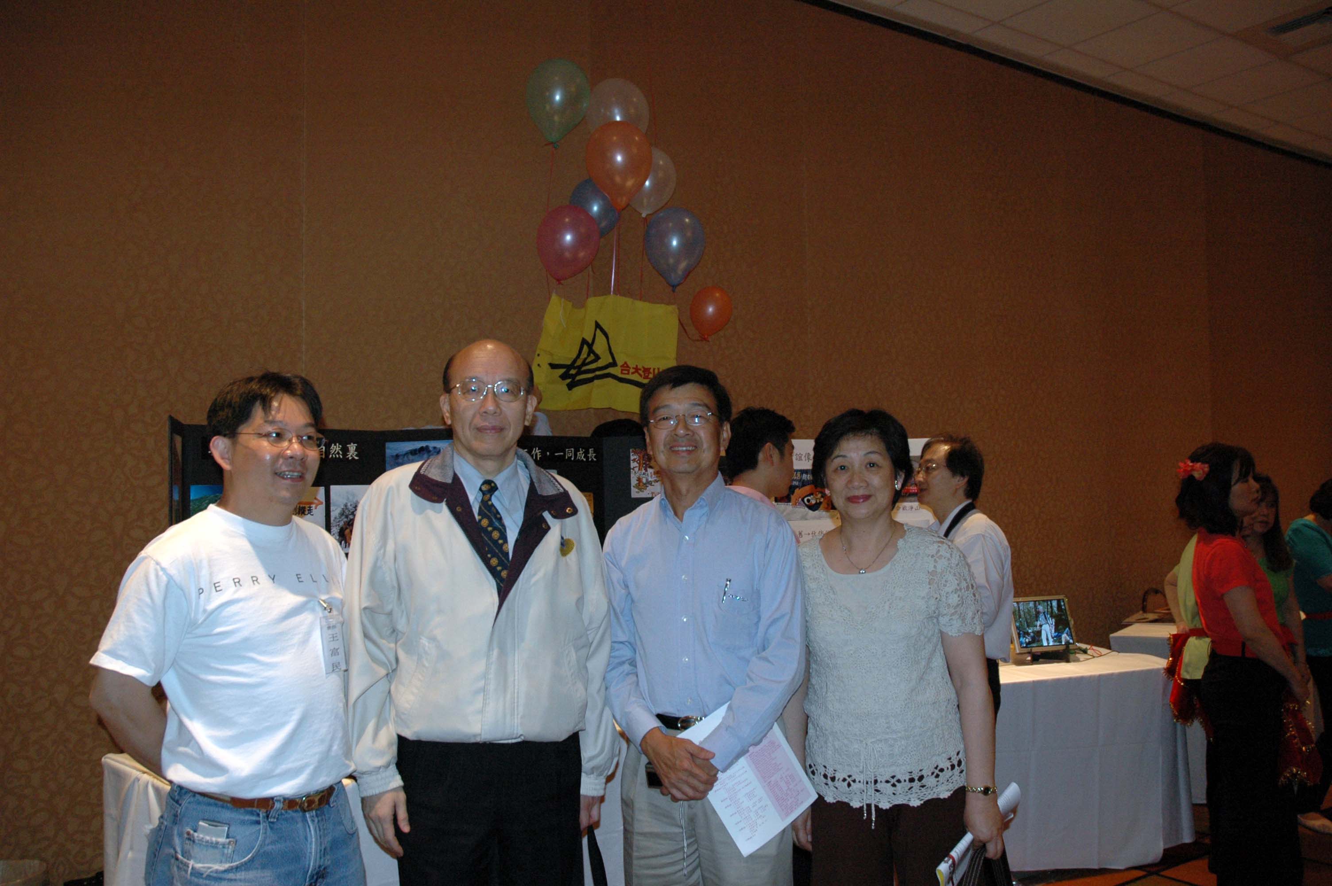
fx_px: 1220
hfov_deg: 57.3
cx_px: 666
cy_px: 443
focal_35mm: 33
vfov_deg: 39.9
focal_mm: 22
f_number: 4
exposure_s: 1/60
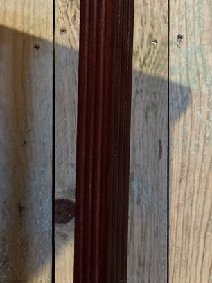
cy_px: 129
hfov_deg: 10.3
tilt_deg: -2.5
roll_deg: -0.8
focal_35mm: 141
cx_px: -59
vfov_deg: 14.0
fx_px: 1153
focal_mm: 6.76
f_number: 1.78
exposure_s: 1/18
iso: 800
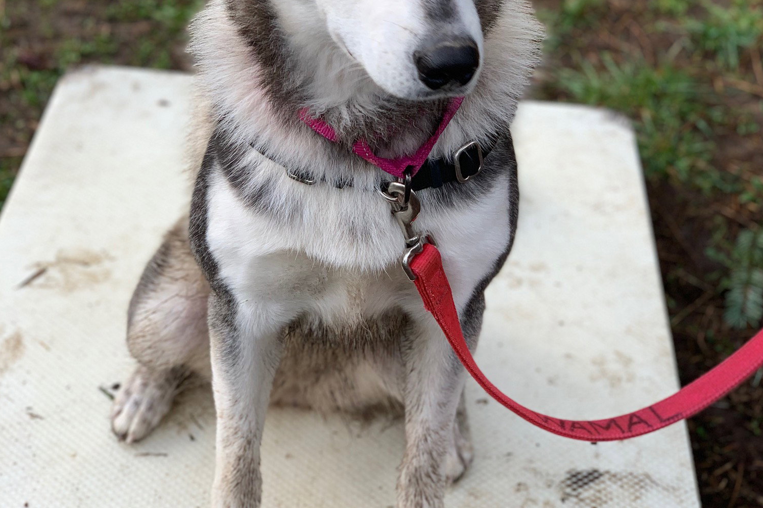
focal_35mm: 73
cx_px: 384
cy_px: 104
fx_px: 1547
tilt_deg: -29.0
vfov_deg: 18.5
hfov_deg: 27.7
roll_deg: -6.3
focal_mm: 6
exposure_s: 1/167
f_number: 2.4
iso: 16
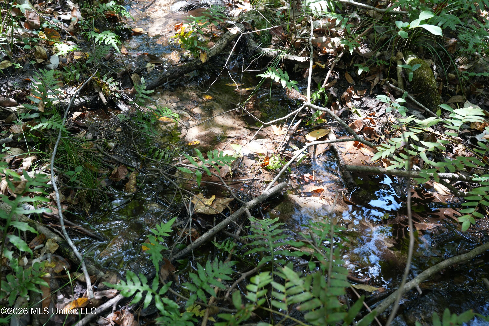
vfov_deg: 37.9
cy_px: 163
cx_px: 244
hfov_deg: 54.4
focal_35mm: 35
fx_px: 475
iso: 250
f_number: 5.6
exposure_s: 1/25
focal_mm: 35
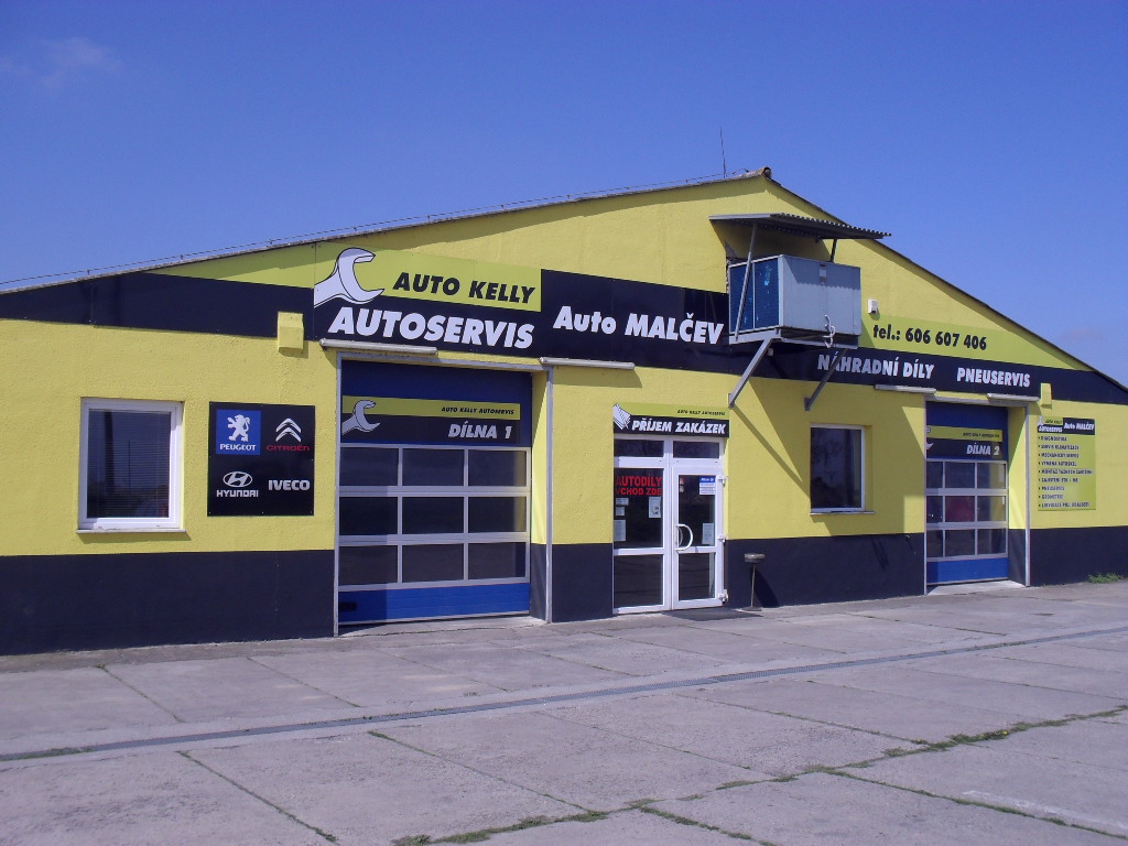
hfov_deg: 52.6
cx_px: 564
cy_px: 423
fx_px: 1141
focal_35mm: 35
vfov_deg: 40.7
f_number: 8.4
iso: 100
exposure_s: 1/350
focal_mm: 6.3
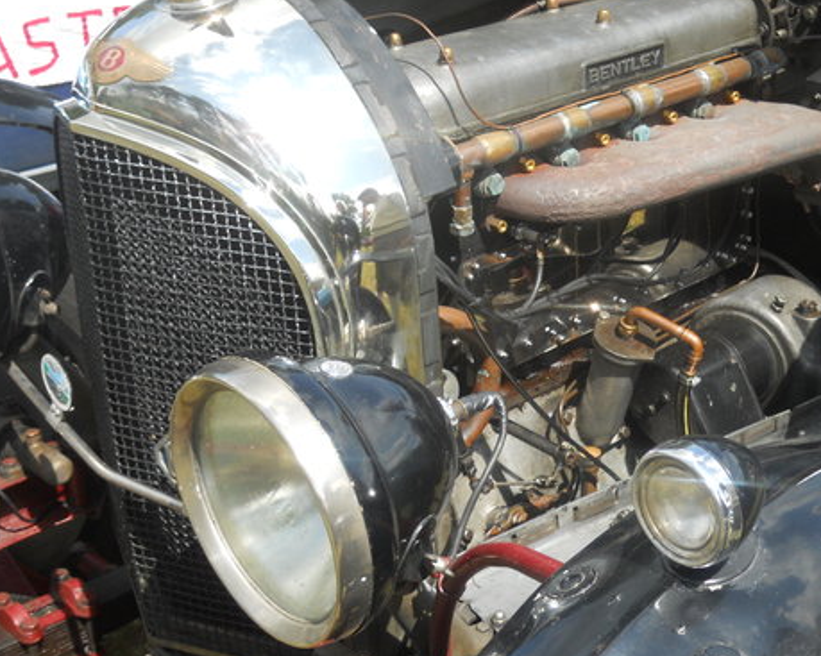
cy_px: 231
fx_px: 1482
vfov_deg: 24.9
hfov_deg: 30.4
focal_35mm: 61
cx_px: 617
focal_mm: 7.3
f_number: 3.2
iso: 80
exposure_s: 1/500
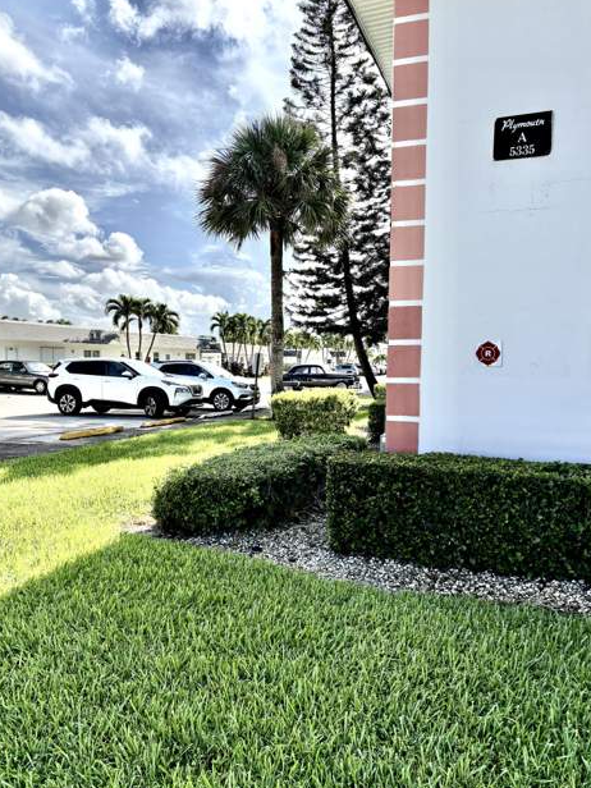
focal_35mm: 27
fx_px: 615
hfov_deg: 51.4
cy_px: 395
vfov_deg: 65.3
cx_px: 294
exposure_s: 1/3831
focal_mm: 5.96
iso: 64
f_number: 1.6
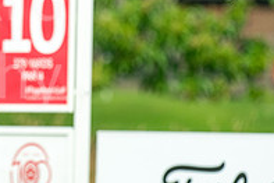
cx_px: -115
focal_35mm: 883
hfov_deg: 2.3
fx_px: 6715
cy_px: 10
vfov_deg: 1.6
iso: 500
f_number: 5
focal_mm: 300
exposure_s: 1/2500
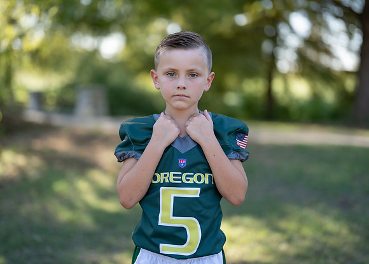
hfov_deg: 37.2
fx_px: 549
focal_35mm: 52
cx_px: 184
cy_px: 132
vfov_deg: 27.0
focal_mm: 50
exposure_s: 1/1250
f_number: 1.2
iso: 100
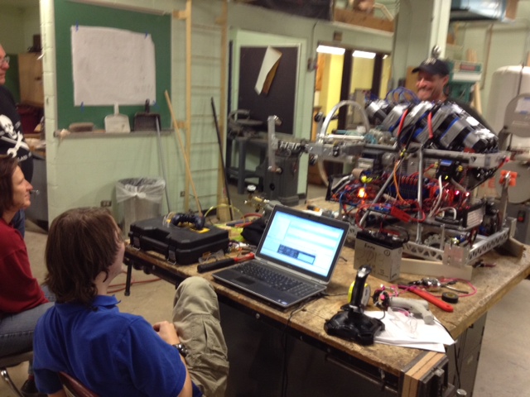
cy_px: 198
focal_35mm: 35
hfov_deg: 52.6
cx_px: 265
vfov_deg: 40.7
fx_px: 536
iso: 160
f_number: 2.4
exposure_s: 1/20
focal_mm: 4.28
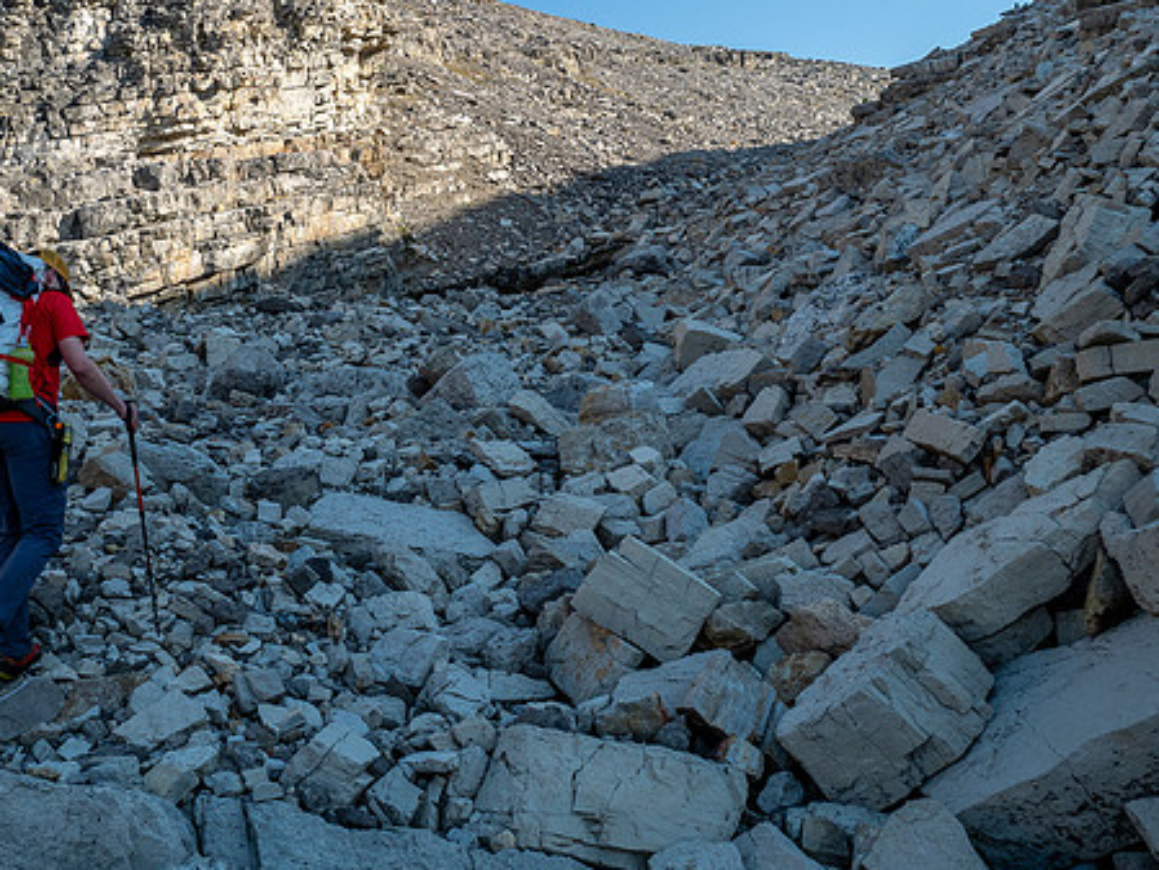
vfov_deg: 45.2
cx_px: 416
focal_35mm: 31
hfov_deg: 57.4
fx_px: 1038
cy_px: 339
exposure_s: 1/200
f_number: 8
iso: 200
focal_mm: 12
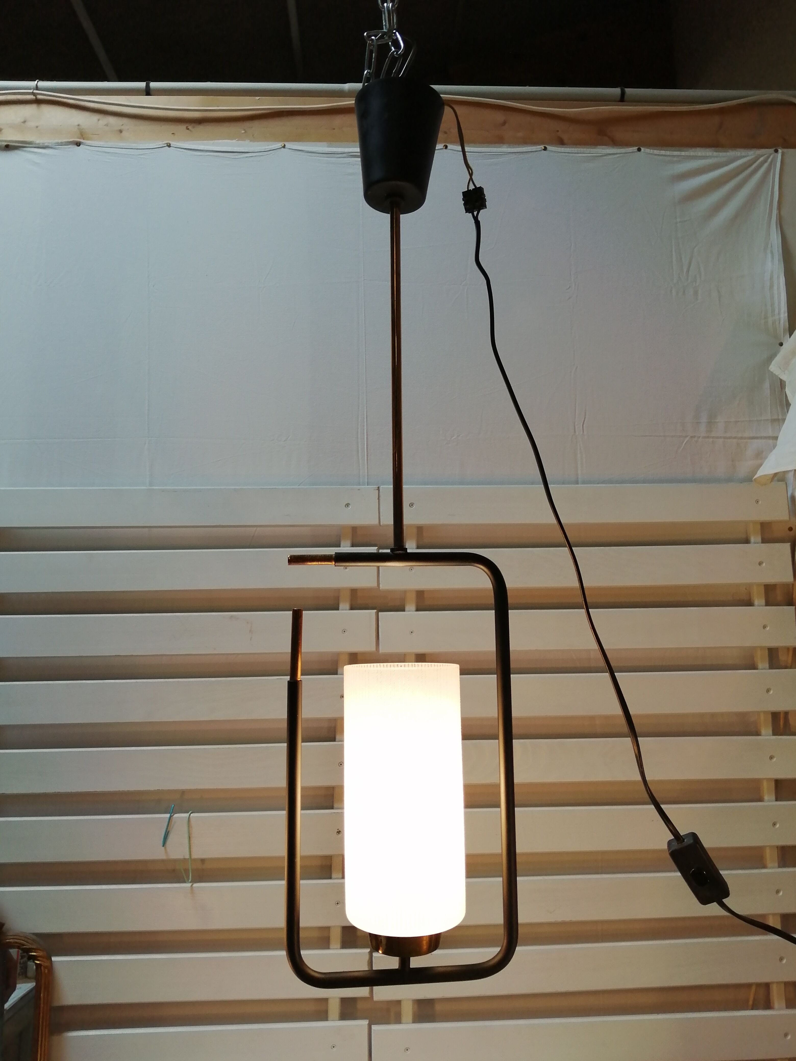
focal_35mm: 26
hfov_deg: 53.1
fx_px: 797
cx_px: 398
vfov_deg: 67.3
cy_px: 530
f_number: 1.8
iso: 50
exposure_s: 1/100
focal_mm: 3.46
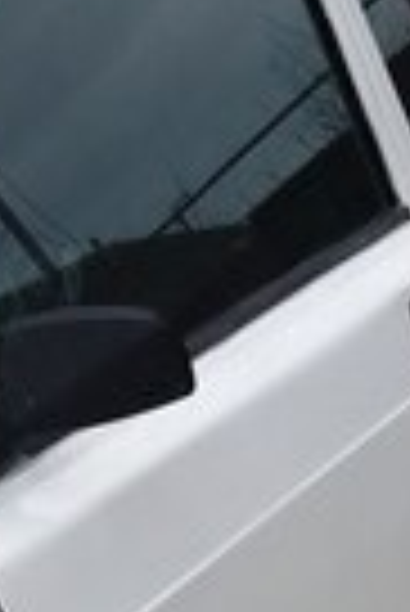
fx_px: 1806
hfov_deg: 12.9
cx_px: 266
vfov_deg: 18.4
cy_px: 702
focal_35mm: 106
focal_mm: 3.7
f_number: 1.9
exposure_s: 1/501
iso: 64
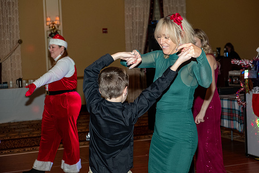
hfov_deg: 27.7
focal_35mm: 73
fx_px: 525
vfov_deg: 18.7
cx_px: 130
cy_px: 86
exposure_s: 1/125
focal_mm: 48.4
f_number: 4
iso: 2500
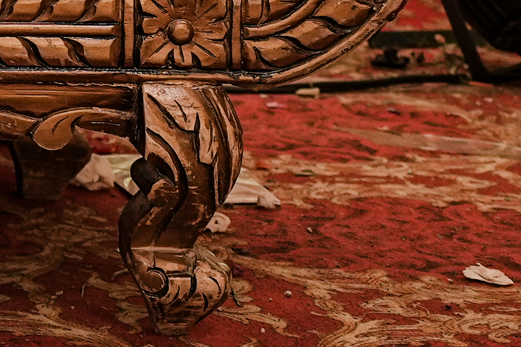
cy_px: -540
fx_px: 3459
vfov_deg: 5.5
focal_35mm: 239
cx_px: -853
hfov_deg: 7.8
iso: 400
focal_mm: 35
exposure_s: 1/160
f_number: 2.5
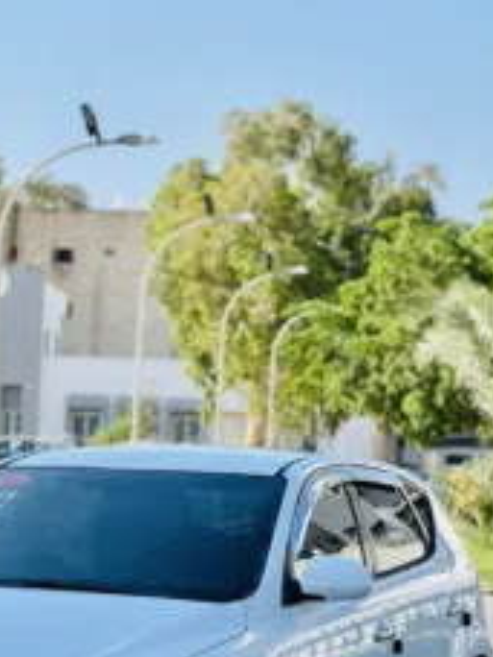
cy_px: 458
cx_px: 81
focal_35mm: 135
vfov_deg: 14.6
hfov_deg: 10.9
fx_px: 2564
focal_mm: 9
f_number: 2.8
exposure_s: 1/513
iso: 32
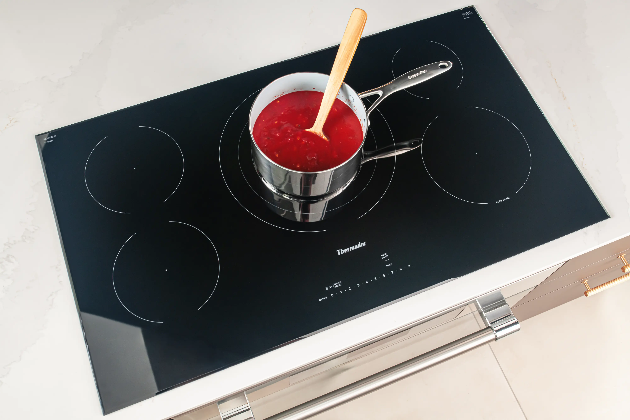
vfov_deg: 37.9
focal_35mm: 35
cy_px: 210
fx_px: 612
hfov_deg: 54.4
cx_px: 315
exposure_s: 1/10
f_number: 11
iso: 800
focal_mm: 35
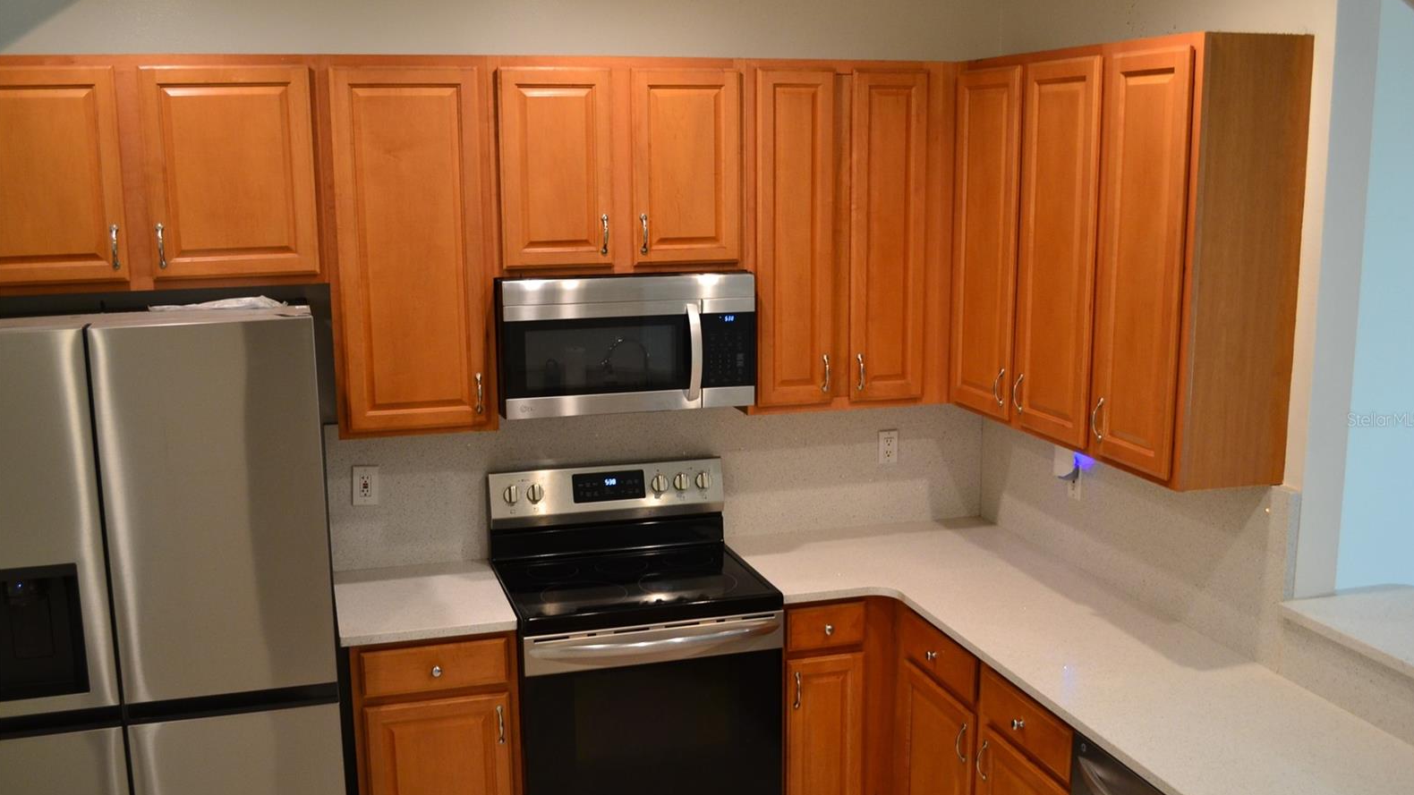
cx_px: 711
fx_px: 1312
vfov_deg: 33.7
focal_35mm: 35
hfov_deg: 56.6
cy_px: 419
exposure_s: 1/50
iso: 800
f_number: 4
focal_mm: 22
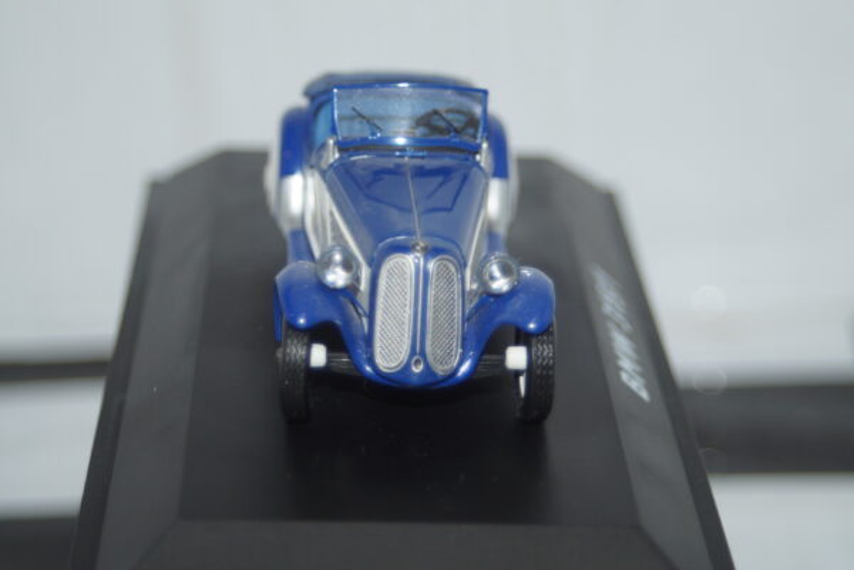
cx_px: 427
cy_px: 285
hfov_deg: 19.5
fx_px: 2491
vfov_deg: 13.0
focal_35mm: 105
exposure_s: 1/60
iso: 320
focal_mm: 70
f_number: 5.6
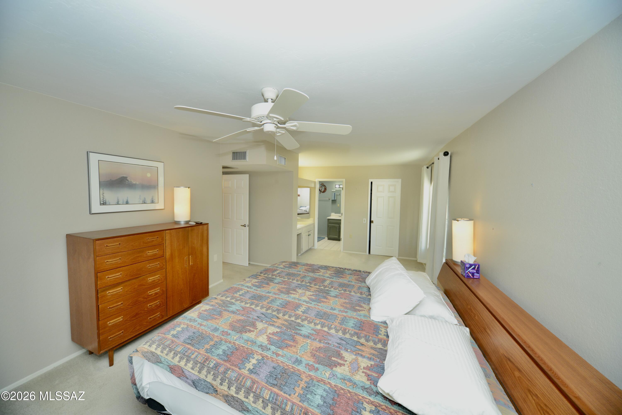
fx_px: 207
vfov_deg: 90.0
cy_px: 208
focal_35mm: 12
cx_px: 311
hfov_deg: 112.6
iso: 800
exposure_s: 1/60
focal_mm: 12
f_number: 7.1
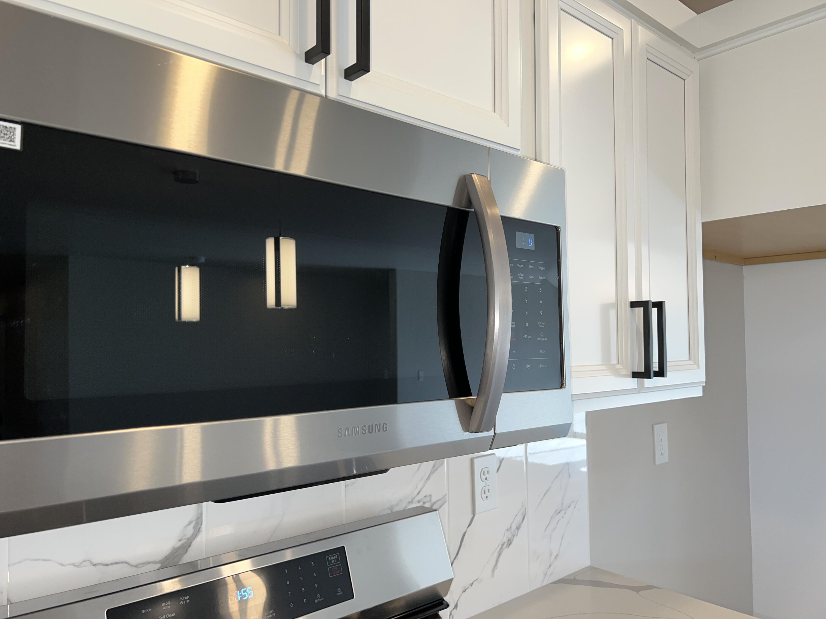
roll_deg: +0.4
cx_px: 413
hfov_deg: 67.3
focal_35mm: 26
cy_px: 310
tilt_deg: +1.8
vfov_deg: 53.1
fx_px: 620
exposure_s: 1/120
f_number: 1.5
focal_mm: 5.7
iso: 40
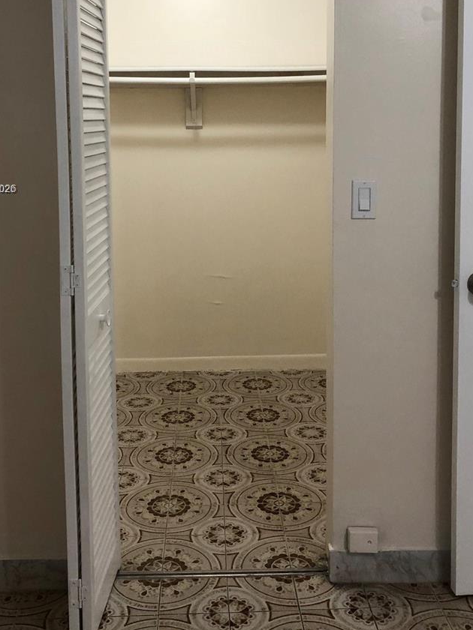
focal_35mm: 40
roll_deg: -1.4
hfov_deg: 35.9
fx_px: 729
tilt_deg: -0.9
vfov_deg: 45.8
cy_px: 190
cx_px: 215
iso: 32
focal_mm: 3.99
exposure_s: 1/30
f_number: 1.8
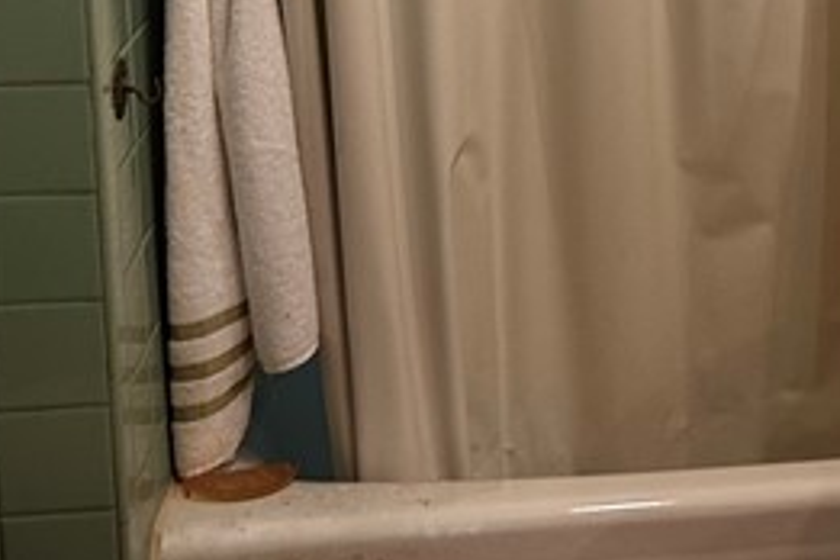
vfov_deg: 13.7
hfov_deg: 19.3
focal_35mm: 98
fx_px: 2286
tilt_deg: -11.1
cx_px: 1088
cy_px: -39
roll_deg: -0.9
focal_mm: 6.86
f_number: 1.78
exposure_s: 1/60
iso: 160
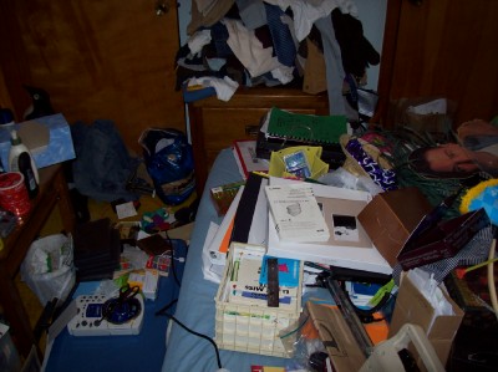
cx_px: 249
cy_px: 186
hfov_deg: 51.4
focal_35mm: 36
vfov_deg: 39.6
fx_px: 517
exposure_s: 1/64
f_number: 2.7
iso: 80
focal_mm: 6
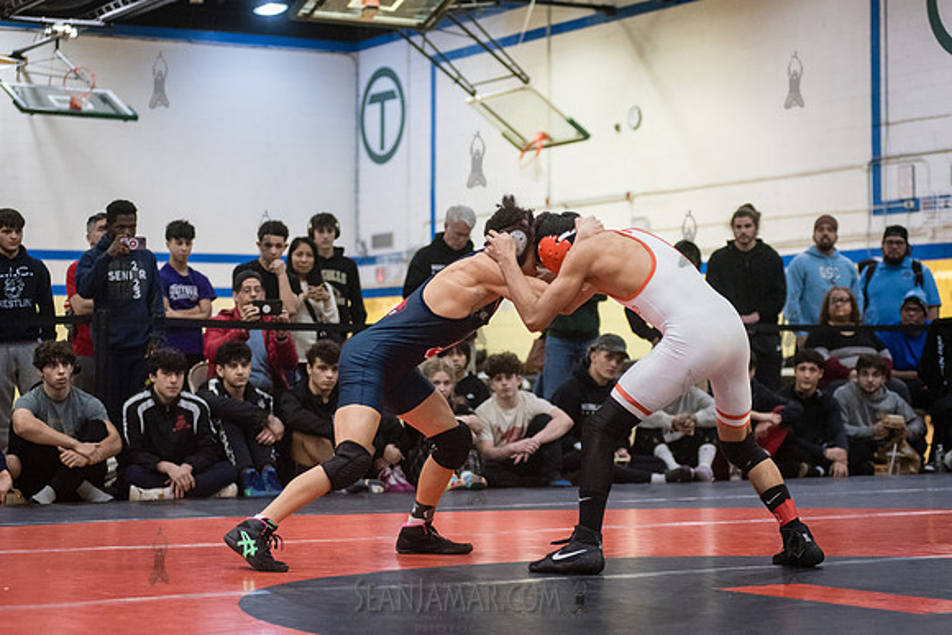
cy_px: 318
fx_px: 2234
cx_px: 476
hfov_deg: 24.1
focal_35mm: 84
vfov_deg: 16.2
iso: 8000
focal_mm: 80
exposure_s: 1/500
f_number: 3.2
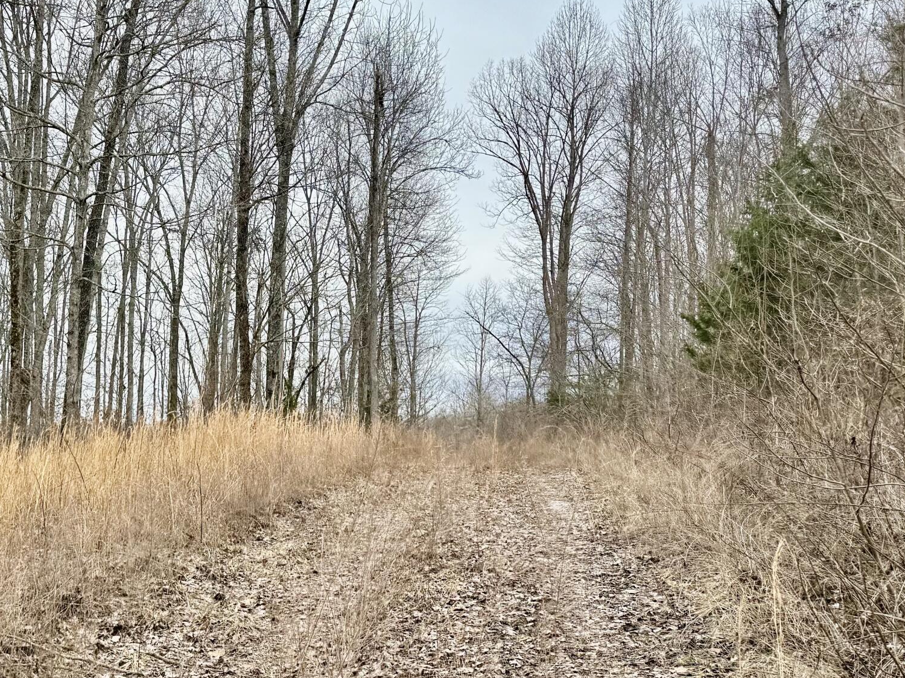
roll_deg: -2.6
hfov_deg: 39.1
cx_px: 283
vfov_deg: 30.1
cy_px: 430
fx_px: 1255
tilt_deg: +1.9
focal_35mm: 48
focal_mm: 6.76
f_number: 1.78
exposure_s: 1/1653
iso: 80
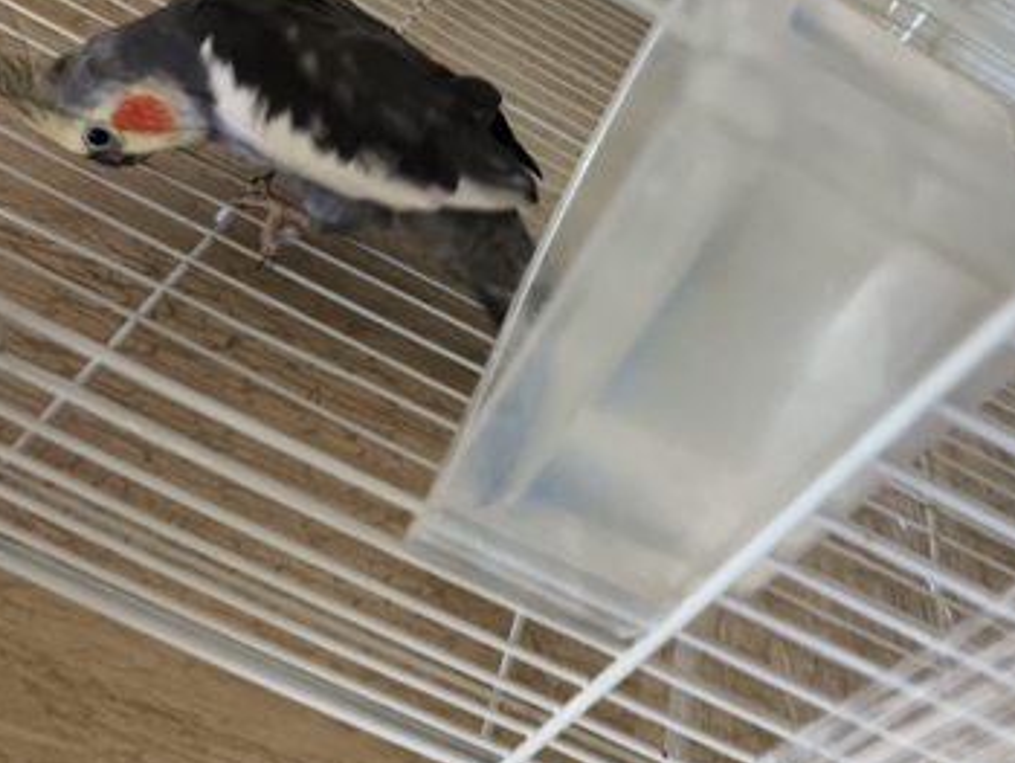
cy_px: 280
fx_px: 880
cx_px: 602
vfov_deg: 46.4
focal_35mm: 30
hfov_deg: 59.5
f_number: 1.7
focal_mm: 5.25
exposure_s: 1/30
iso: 3561
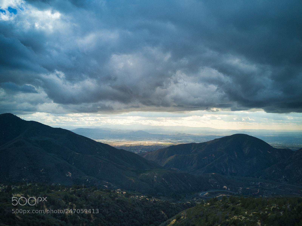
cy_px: 113
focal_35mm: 26
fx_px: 227
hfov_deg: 67.3
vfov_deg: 53.0
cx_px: 151
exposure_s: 1/1250
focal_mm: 4.7
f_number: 2.2
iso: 100
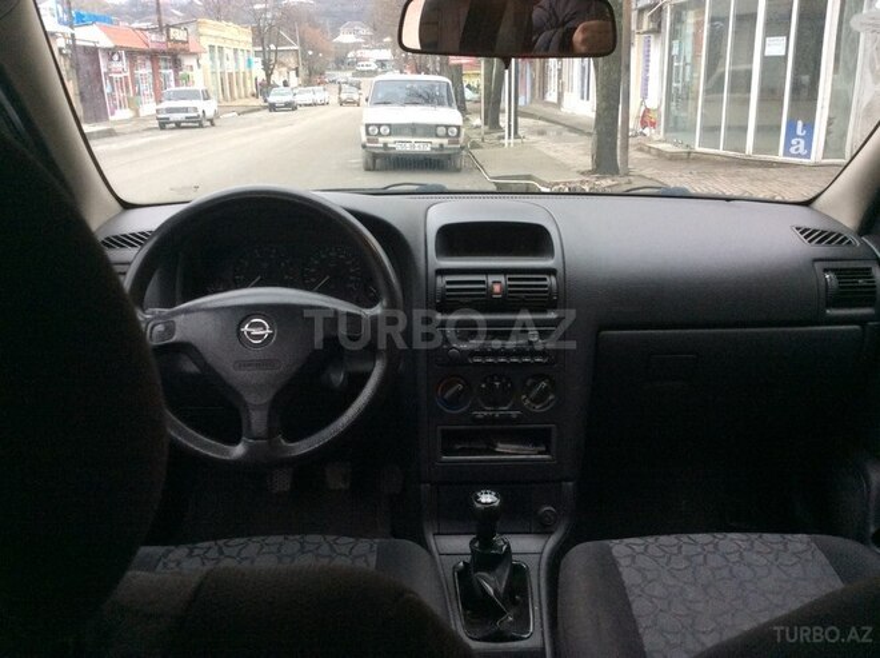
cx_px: 440
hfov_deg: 56.9
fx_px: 812
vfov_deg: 44.1
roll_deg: +0.9
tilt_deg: -18.3
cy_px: 329
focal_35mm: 32
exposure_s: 1/25
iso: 100
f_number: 2.4
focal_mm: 3.3
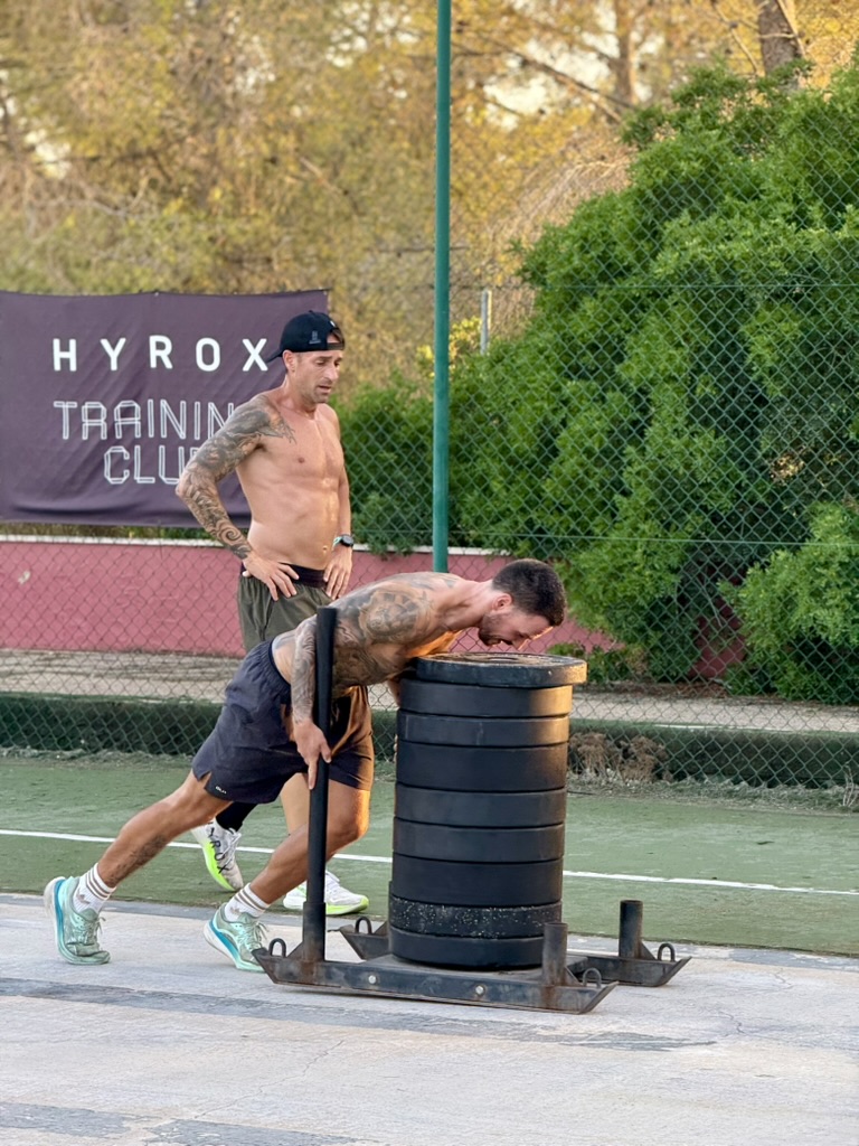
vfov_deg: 16.4
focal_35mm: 120
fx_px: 3970
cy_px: 573
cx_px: 430
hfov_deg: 12.3
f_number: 2.8
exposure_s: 1/99
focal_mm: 15.66
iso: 80
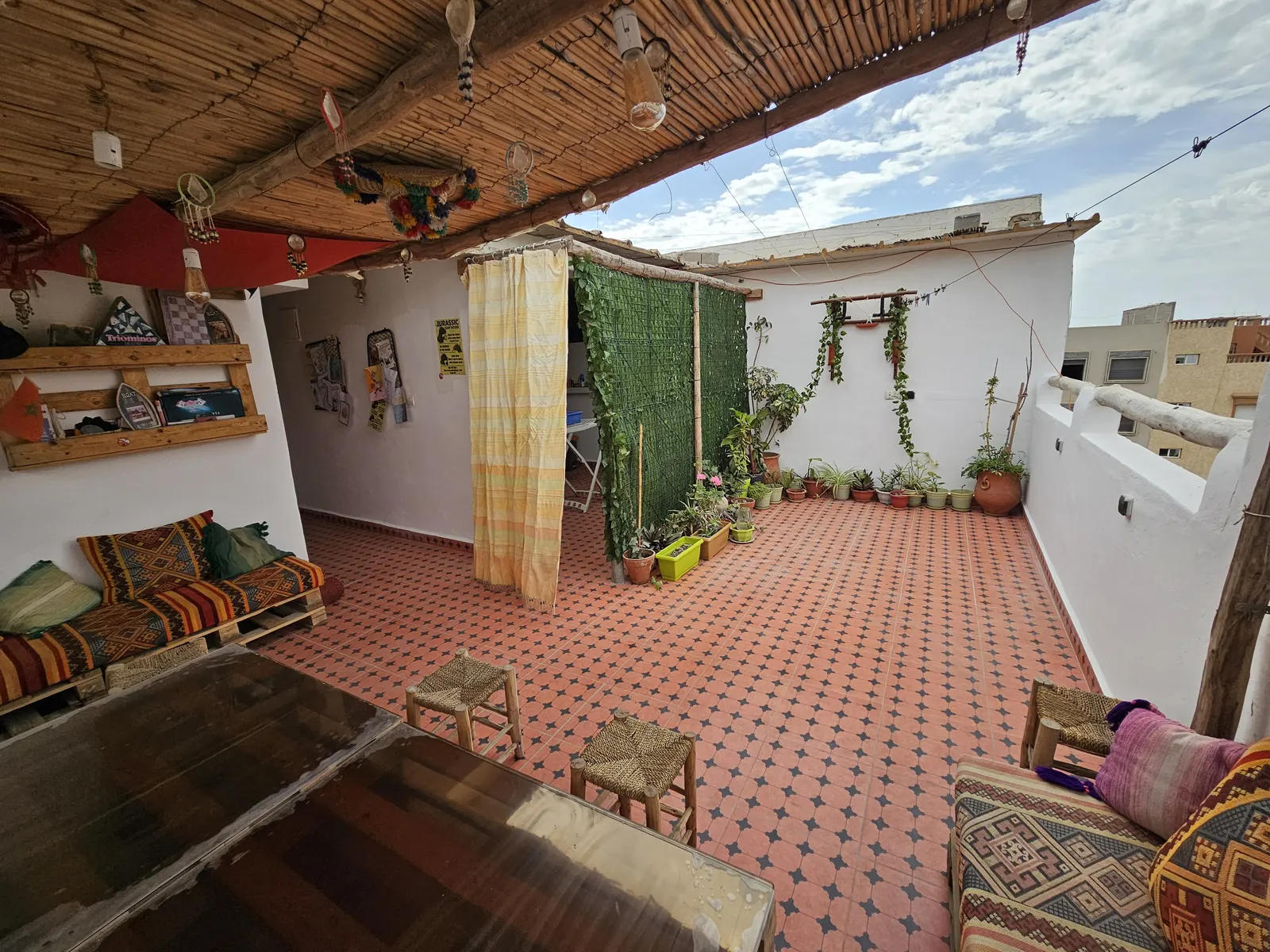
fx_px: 477
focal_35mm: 13
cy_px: 476
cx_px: 635
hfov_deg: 106.2
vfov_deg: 89.9
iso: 50
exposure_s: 1/1343
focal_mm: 2.2
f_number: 2.2
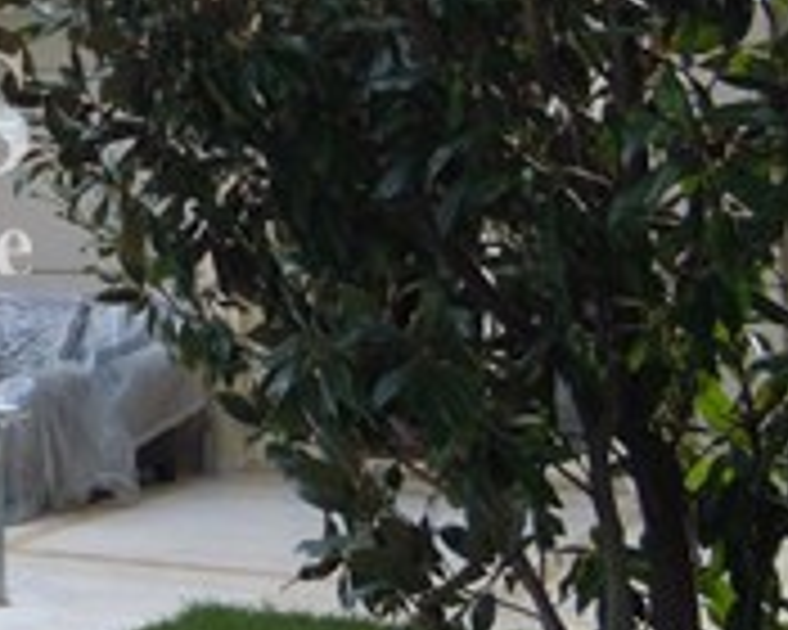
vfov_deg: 15.1
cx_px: -329
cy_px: -36
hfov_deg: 17.6
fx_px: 2332
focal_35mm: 100
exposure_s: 1/125
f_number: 2.7
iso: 100
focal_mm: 5
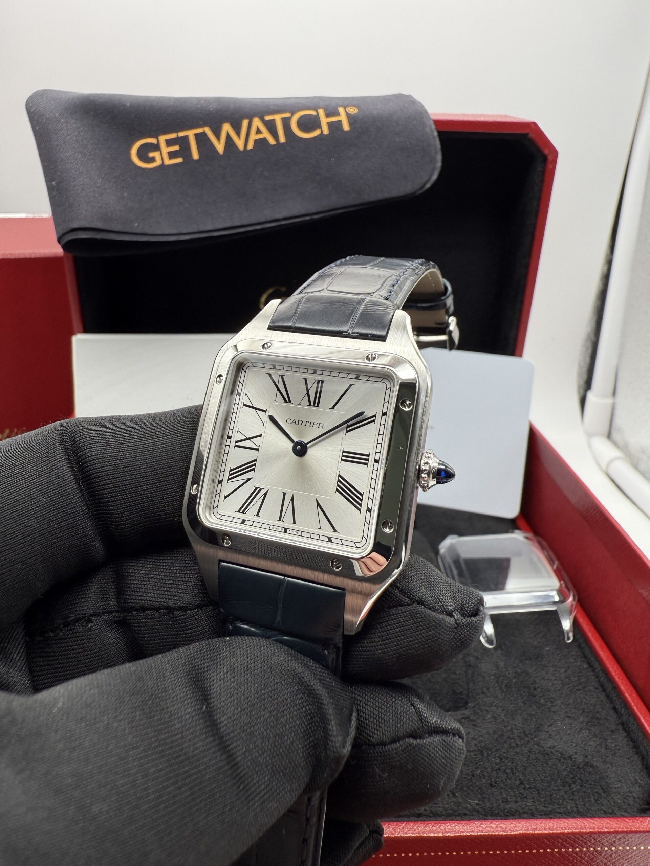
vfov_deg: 71.6
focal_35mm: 24
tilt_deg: -18.1
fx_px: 601
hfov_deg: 56.8
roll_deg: -1.7
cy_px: 433
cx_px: 325
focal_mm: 2.22
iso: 40
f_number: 2.2
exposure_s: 1/149
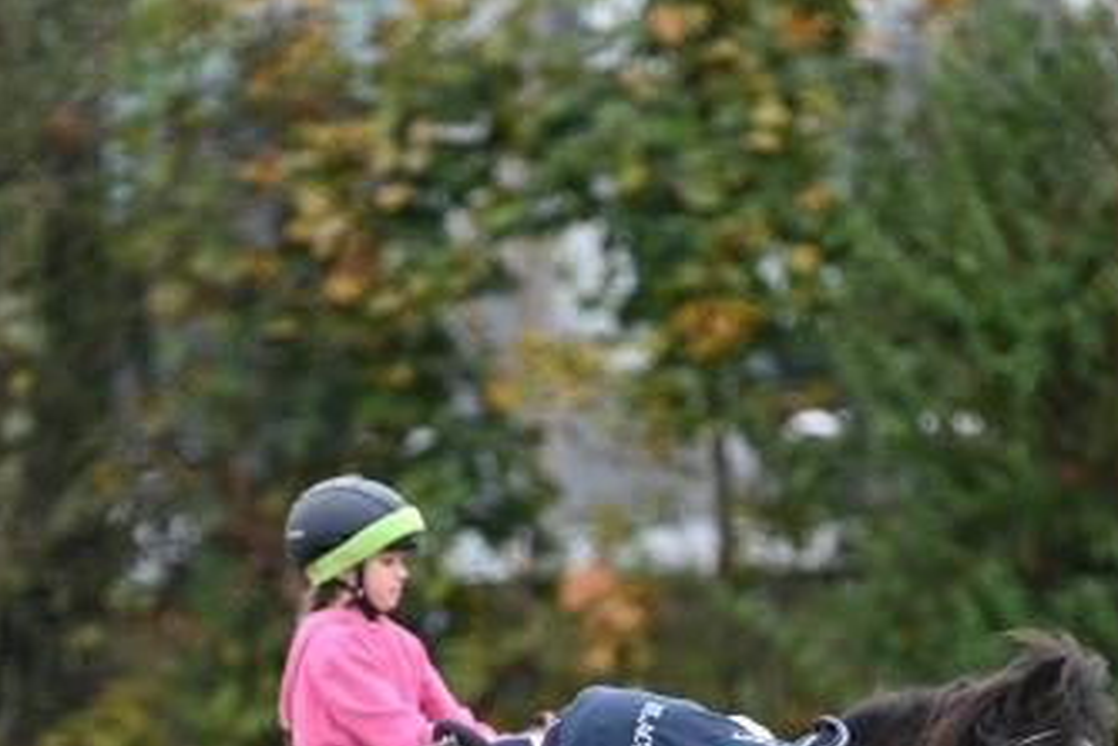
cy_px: 860
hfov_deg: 2.5
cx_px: 577
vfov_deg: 1.7
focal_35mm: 816
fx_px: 25339
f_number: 5.3
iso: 1800
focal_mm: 340
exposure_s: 1/800
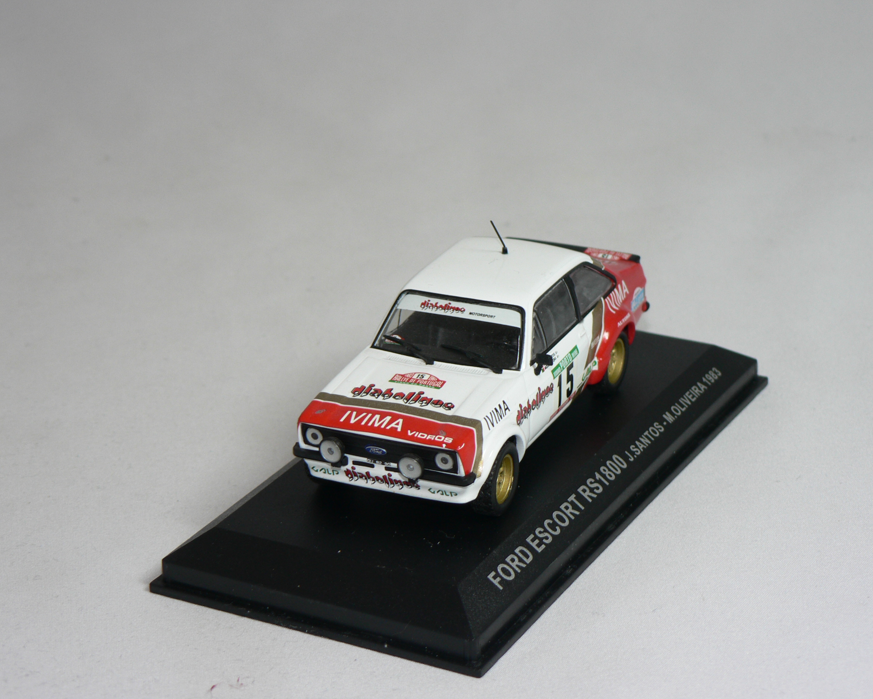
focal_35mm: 91
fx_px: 2351
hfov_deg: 21.0
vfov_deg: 16.9
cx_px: 449
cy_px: 351
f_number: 3.2
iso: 80
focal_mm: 14.5
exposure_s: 1/60
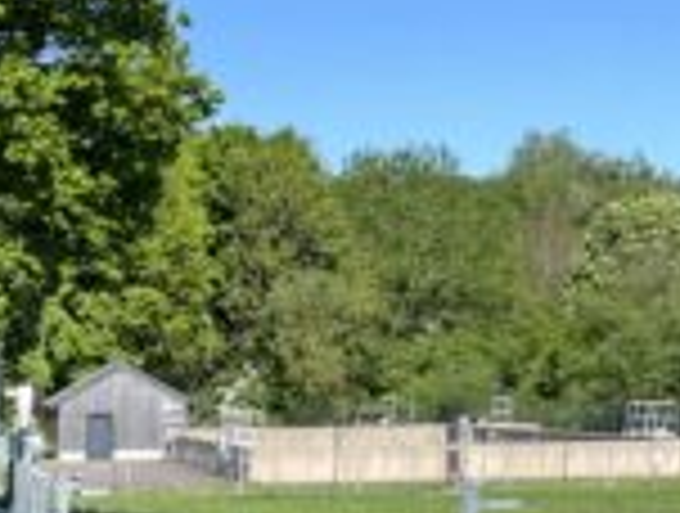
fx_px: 2028
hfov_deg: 16.5
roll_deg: +1.1
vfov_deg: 13.4
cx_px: -477
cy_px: 810
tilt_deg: -12.0
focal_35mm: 103
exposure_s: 1/1957
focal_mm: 5.1
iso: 50
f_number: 1.6
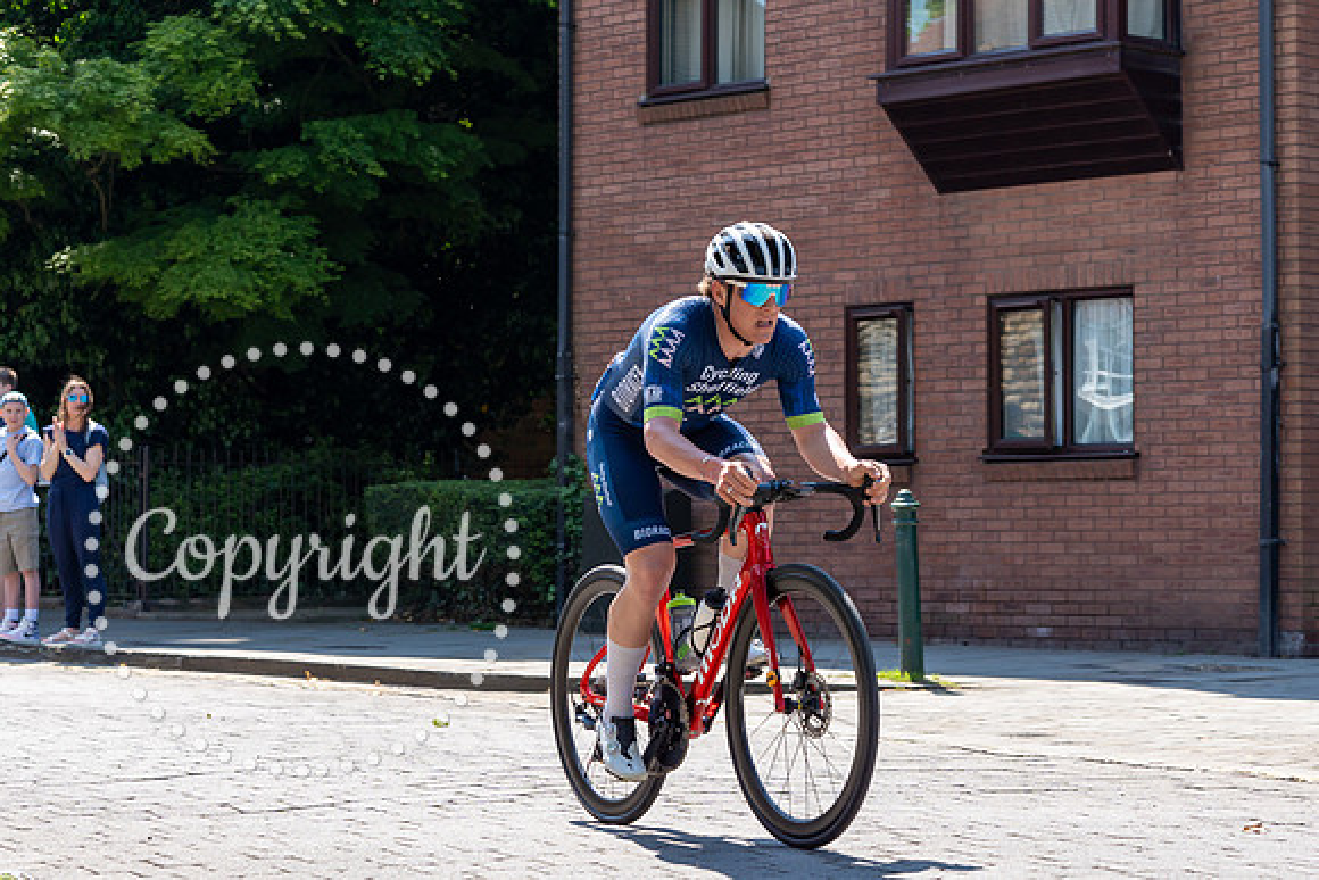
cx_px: 695
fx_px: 3495
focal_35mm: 95
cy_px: 336
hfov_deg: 21.4
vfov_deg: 14.3
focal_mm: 68
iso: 160
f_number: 5
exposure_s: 1/800
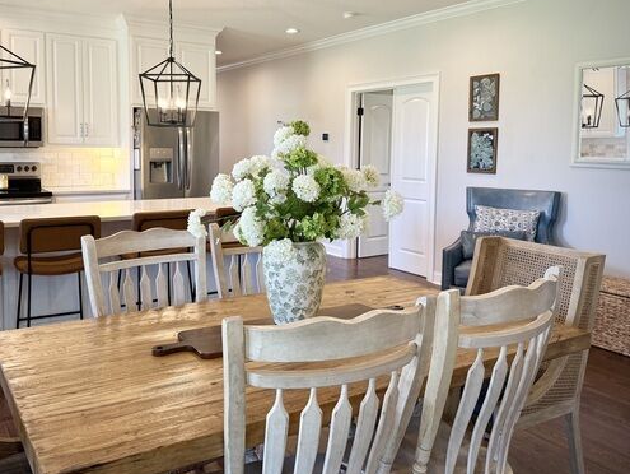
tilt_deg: -4.3
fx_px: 565
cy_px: 183
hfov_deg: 57.7
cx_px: 243
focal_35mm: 31
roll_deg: -0.5
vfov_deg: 45.2
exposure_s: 1/132
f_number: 1.78
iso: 160
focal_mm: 6.76
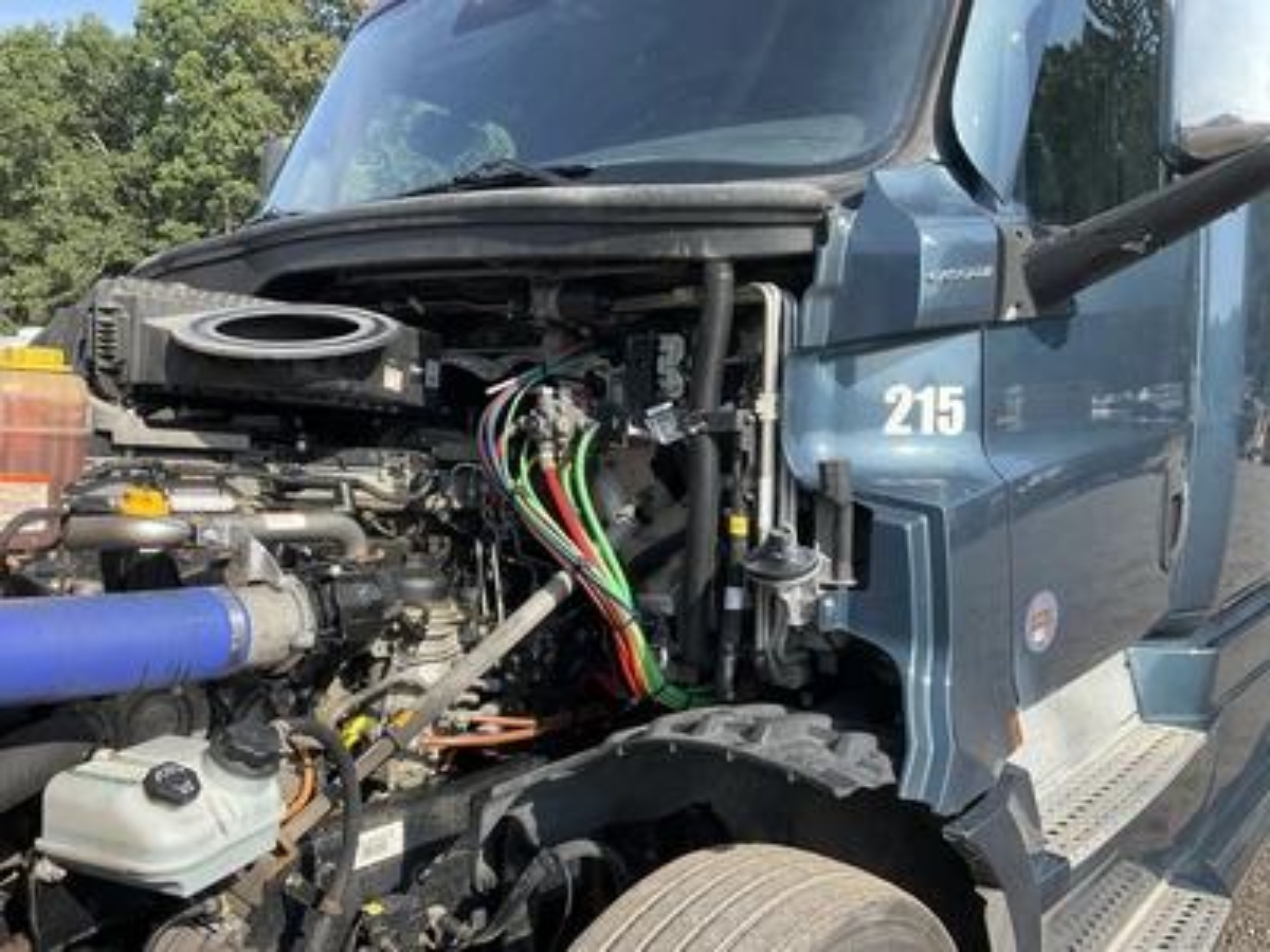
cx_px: 635
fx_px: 1064
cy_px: 476
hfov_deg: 61.7
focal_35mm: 29
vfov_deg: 48.2
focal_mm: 3
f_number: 1.8
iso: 25
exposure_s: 1/514
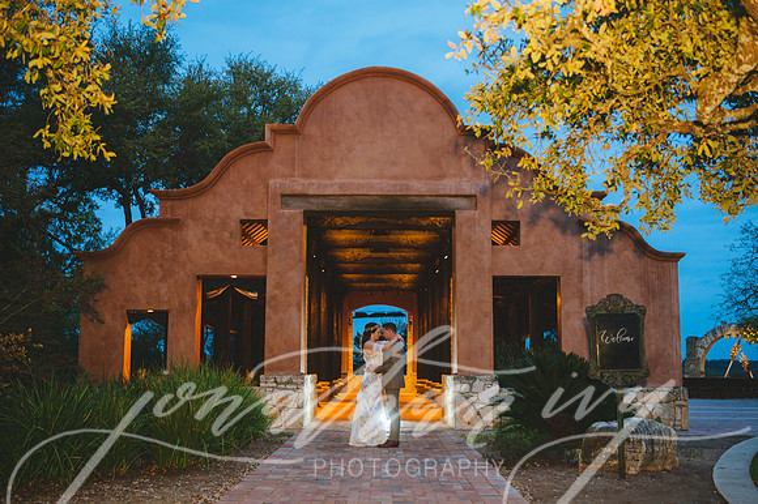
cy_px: 271
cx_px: 379
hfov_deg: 50.0
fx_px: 813
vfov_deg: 34.4
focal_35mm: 39
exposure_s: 1/100
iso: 2500
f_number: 2.8
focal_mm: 36
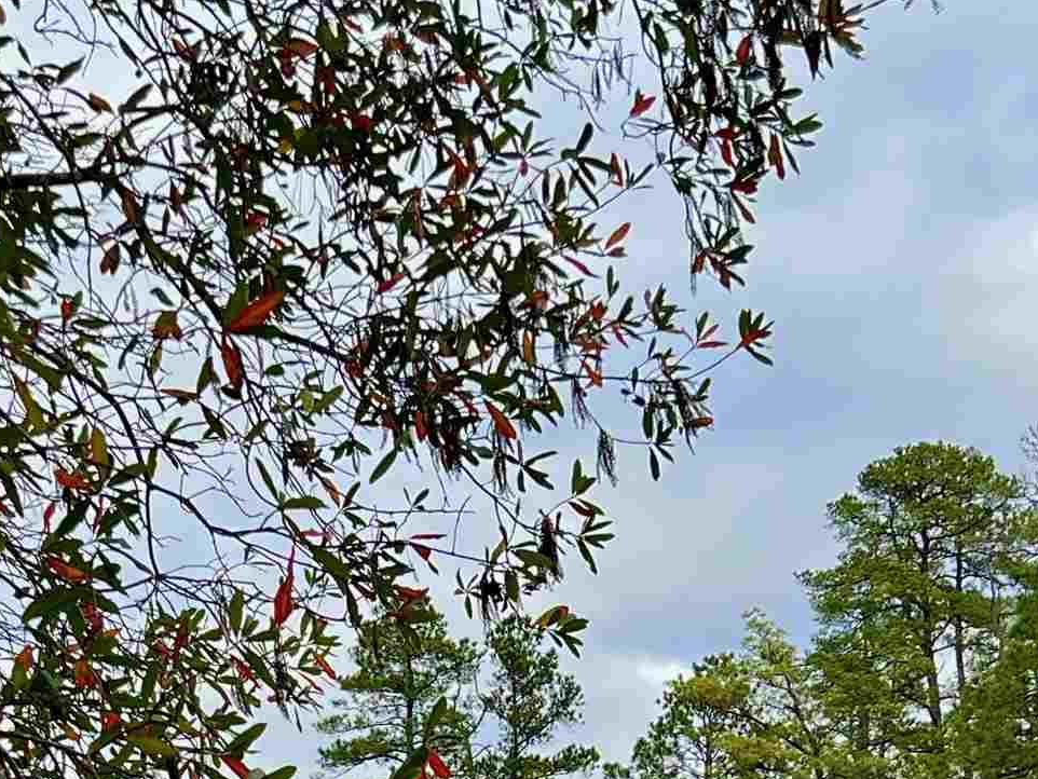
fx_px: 2489
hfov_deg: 23.2
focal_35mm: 83
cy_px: 1103
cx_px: 214
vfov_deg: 16.5
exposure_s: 1/1079
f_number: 1.5
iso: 50
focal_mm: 5.7
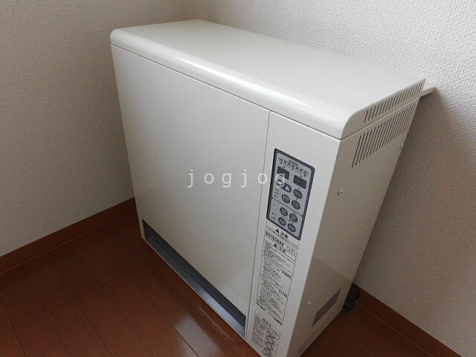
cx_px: 238
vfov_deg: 56.8
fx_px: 330
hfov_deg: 71.6
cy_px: 178
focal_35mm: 24
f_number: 3.1
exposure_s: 1/80
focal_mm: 4.3
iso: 125
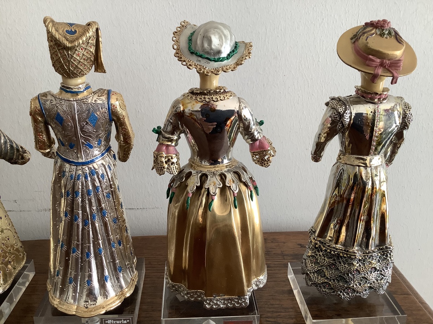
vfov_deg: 45.4
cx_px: 216
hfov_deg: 58.4
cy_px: 162
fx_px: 388
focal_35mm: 31
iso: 64
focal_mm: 3.3
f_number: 2.4
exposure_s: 1/50
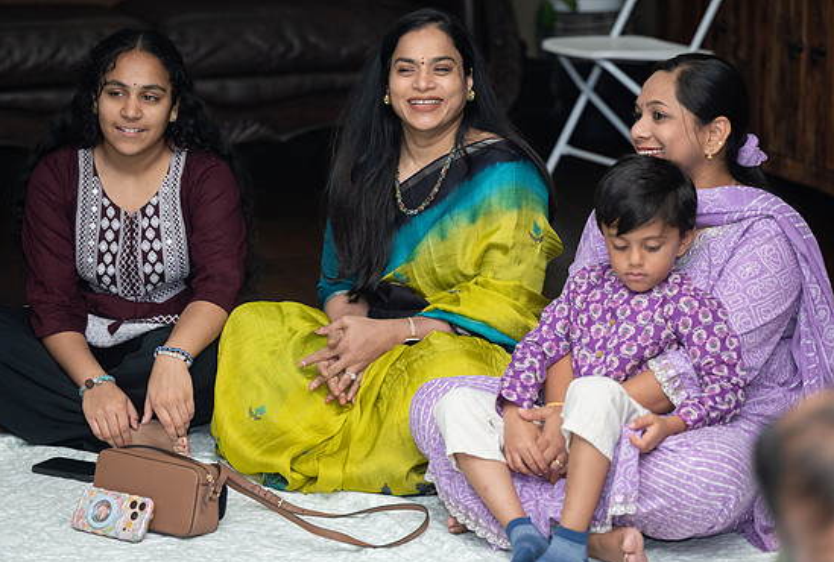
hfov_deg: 17.9
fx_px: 2650
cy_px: 344
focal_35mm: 114
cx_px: 434
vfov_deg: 12.1
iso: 500
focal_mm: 92
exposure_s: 1/200
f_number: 2.8
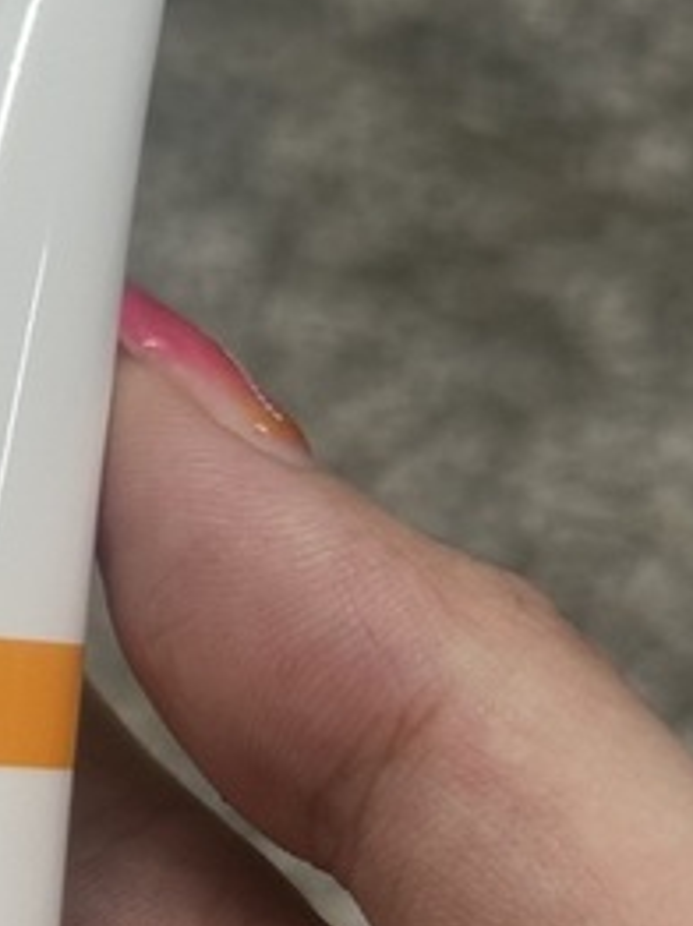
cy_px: 953
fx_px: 4251
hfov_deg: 9.1
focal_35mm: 159
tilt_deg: -58.1
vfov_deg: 12.3
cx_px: -276
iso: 64
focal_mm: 6.86
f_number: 1.78
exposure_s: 1/60
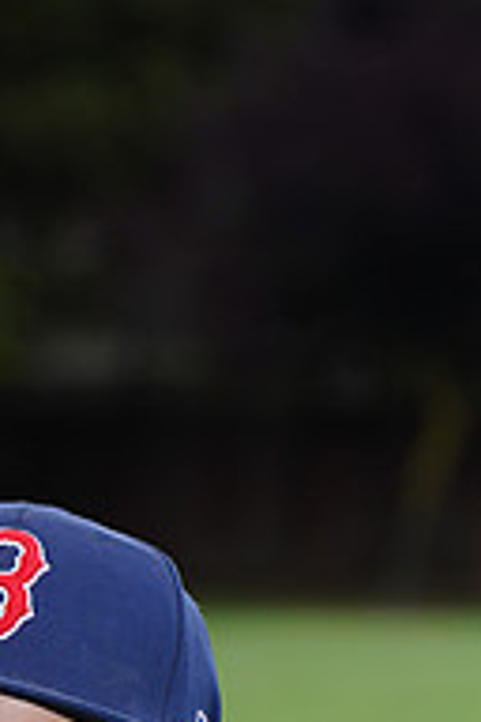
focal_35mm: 586
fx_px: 11743
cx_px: -28
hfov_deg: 2.3
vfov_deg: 3.5
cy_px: 865
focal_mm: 194
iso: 200
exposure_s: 1/250
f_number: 9
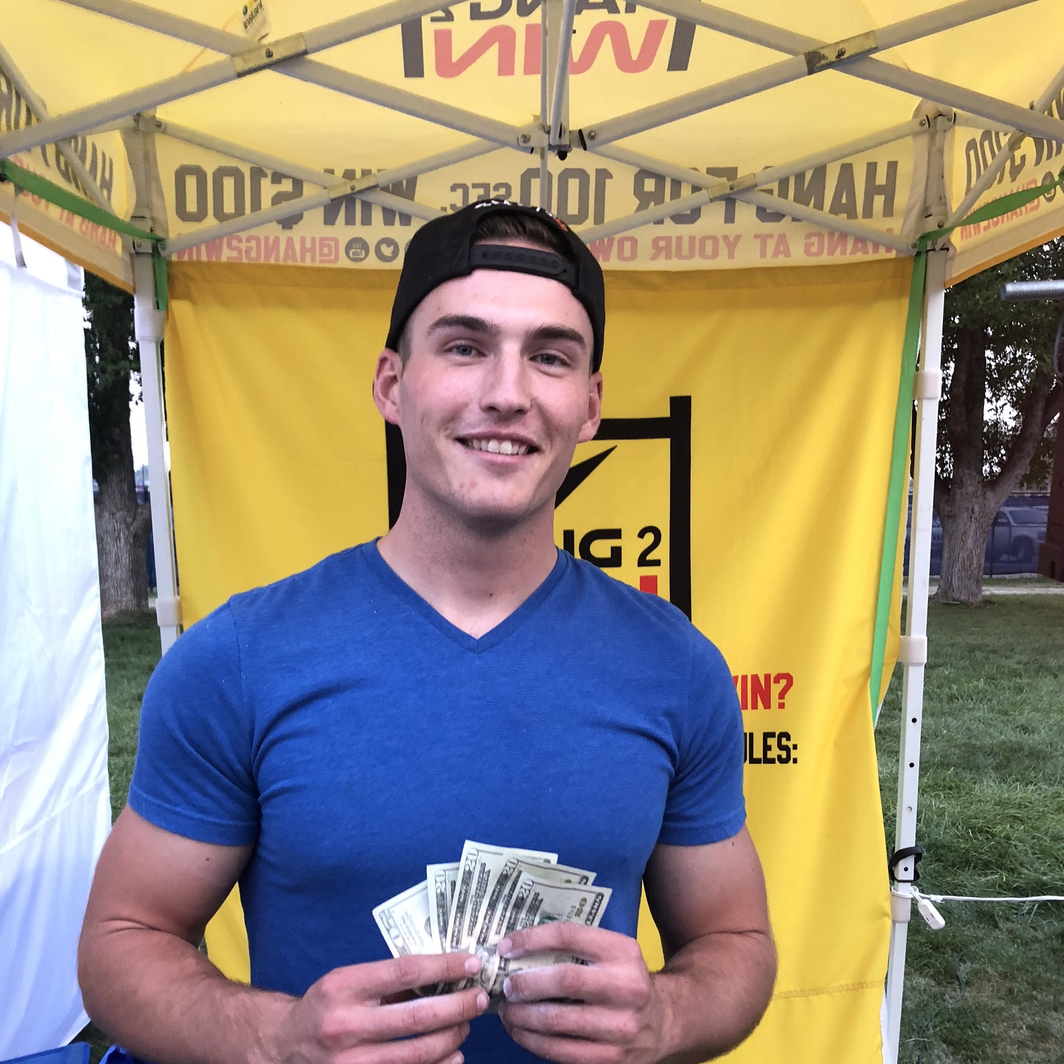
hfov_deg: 48.4
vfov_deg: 47.6
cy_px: 712
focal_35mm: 34
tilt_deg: -9.5
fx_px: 1182
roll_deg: +0.4
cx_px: 526
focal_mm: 4
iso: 40
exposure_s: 1/15
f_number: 1.8
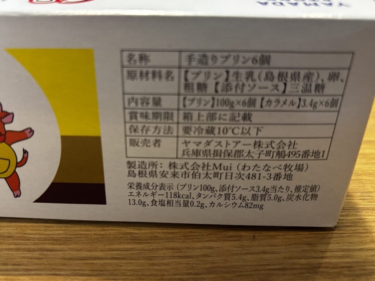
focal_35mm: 26
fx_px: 282
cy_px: 140
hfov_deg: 67.3
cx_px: 188
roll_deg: +0.0
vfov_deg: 53.1
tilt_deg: -29.5
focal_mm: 5.96
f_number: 1.6
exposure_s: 1/59
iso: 500
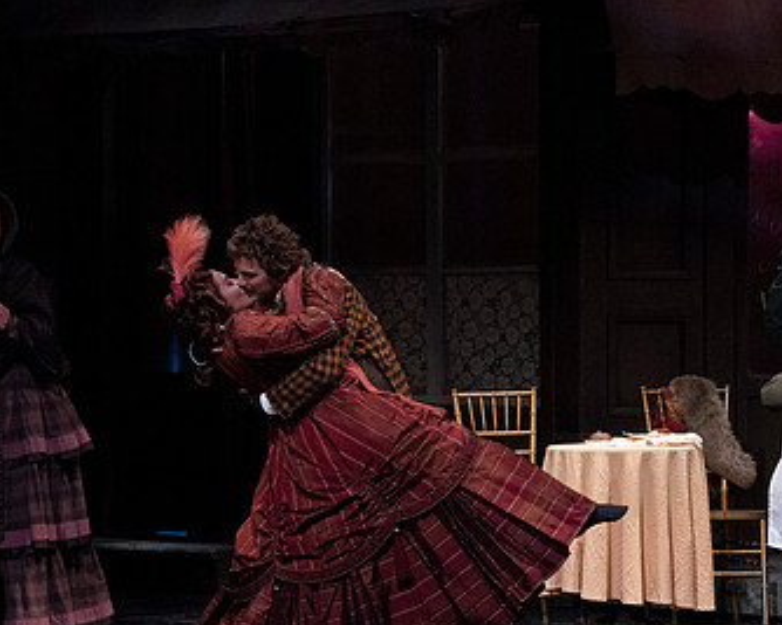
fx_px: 6525
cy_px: 301
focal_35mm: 282
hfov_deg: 6.9
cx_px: 377
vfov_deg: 5.5
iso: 16000
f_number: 13
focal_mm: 173
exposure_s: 1/400
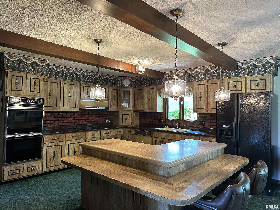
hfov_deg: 71.6
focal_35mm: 24
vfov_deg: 56.8
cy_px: 105
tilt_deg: +1.0
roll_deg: -0.9
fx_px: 194
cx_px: 140
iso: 320
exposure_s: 1/60
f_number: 1.78
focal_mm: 6.86
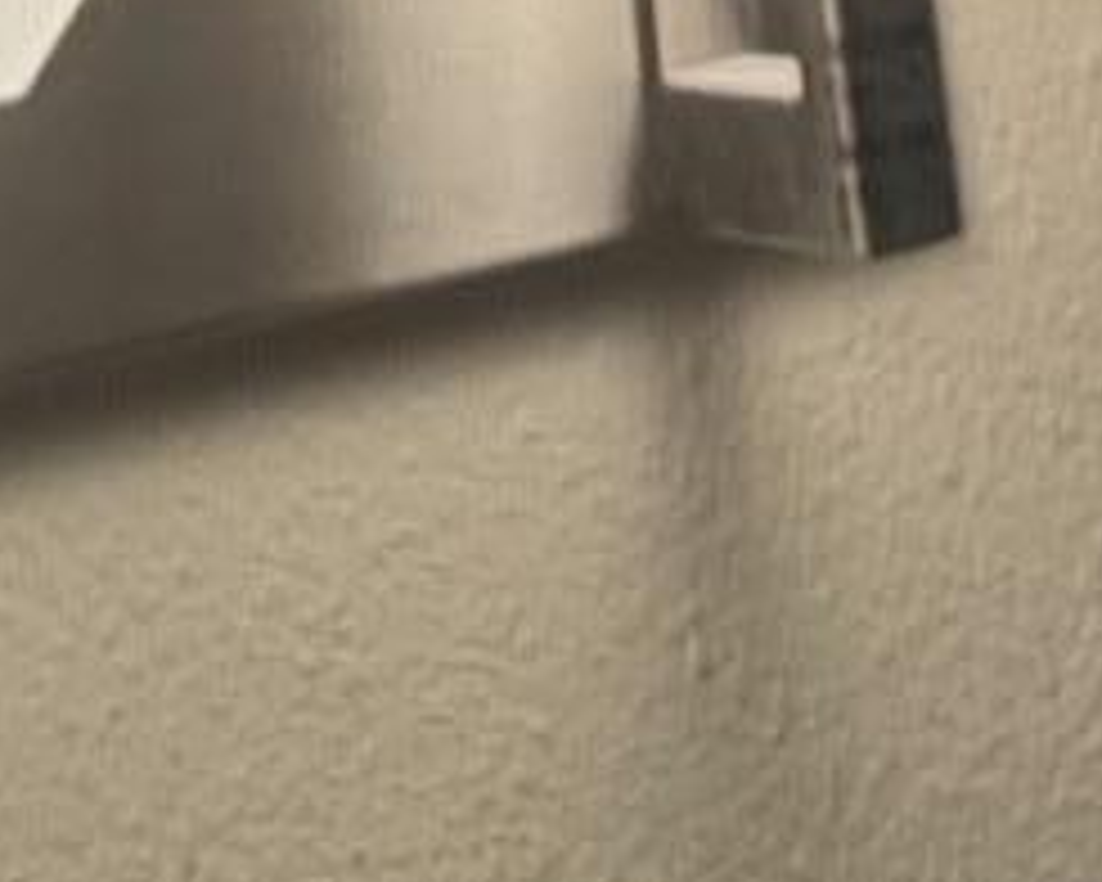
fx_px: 3490
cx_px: 670
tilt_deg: +41.5
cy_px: -3370
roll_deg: +9.3
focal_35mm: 107
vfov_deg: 6.6
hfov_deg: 17.9
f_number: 2.2
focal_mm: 2.22
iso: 160
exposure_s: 1/120
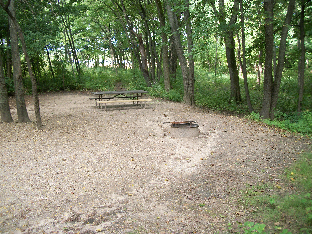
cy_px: 117
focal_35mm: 32
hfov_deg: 56.8
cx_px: 156
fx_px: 288
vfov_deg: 44.2
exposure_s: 1/100
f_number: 2.9
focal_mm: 5.7
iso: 80
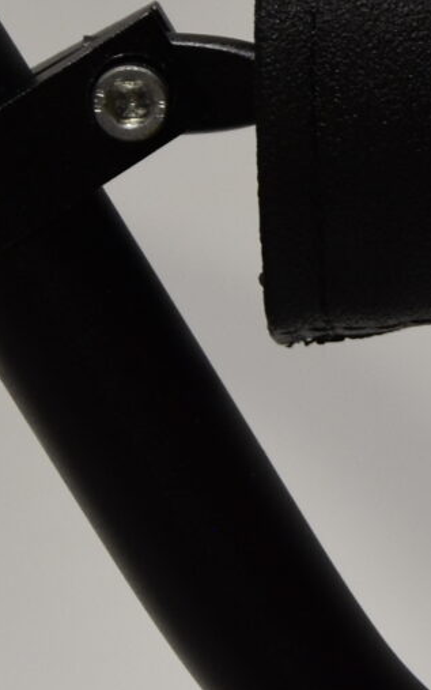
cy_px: 148
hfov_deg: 3.4
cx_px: 1039
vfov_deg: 5.4
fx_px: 7252
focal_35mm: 386
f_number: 5.6
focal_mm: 50
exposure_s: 1/125
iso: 400
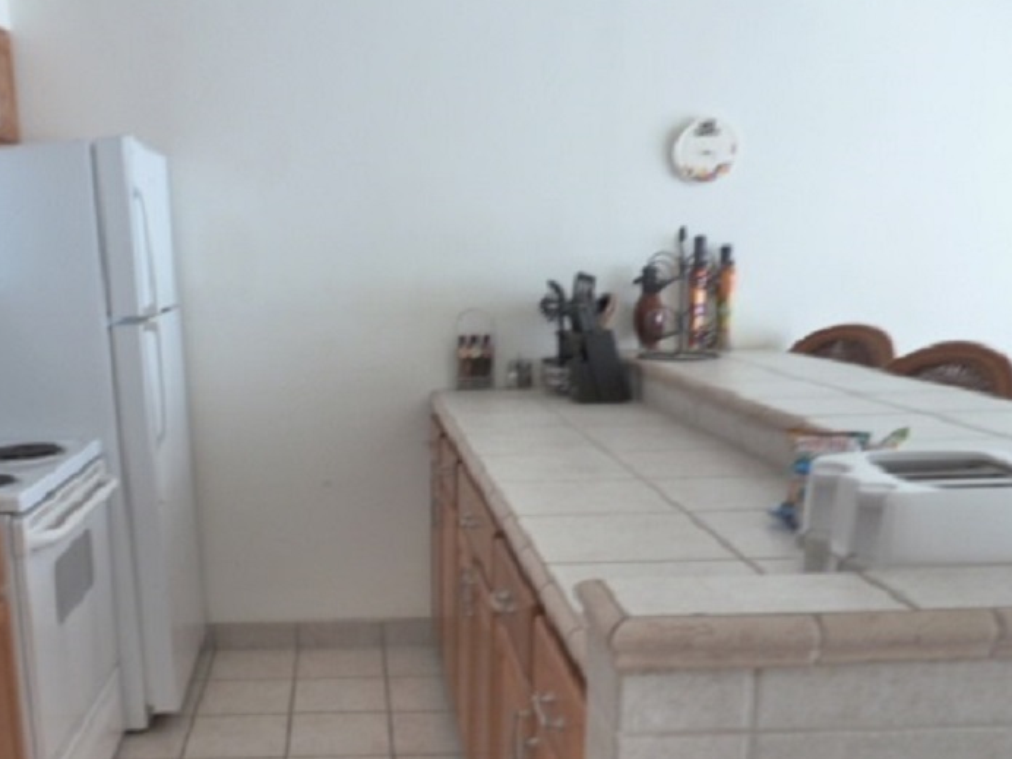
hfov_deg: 49.0
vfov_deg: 37.9
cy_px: 545
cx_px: 314
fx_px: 1082
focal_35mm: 37
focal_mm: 4.1
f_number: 3.3
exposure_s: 1/2.5
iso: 400
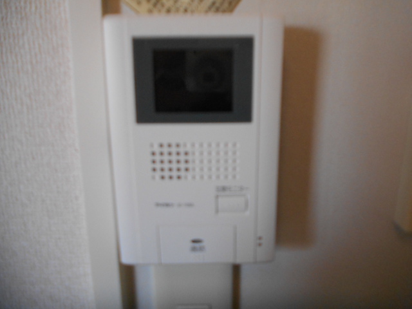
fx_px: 309
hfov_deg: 67.3
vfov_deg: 53.1
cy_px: 154
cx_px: 206
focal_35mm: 26
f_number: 3.2
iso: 320
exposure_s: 1/250
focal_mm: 4.6
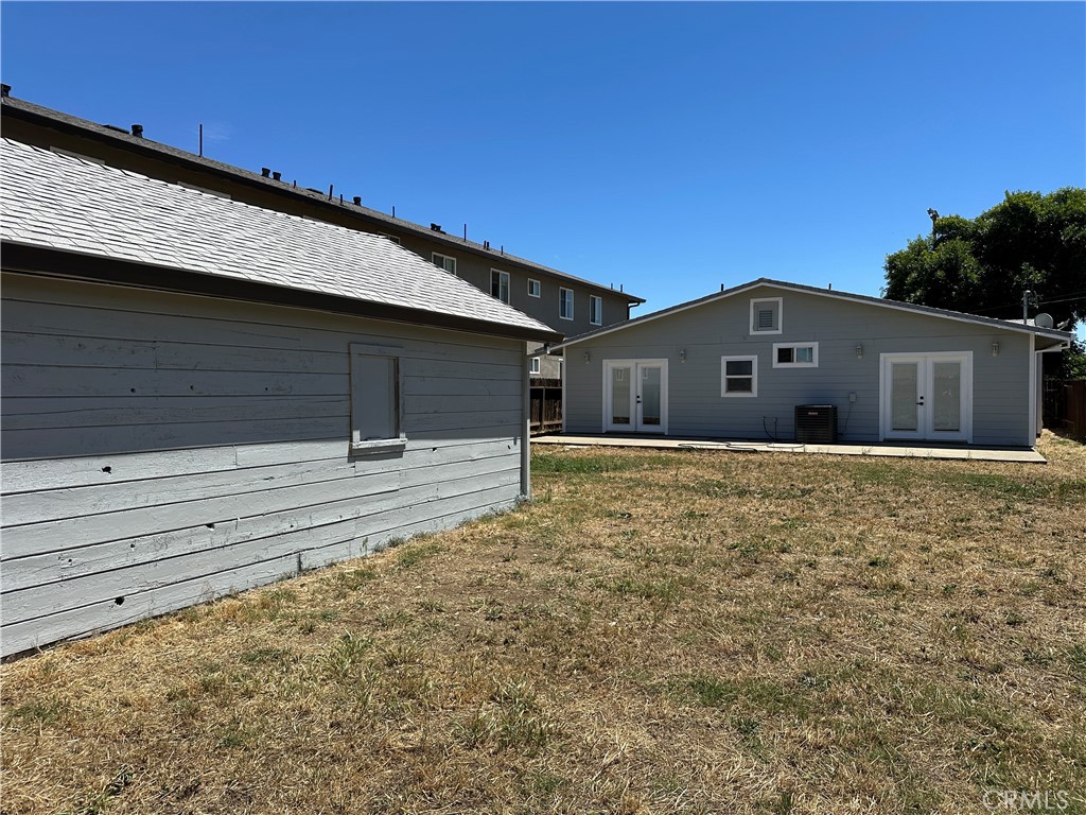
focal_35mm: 24
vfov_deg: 56.8
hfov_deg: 71.6
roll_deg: -0.4
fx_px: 753
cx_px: 543
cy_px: 408
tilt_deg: -1.6
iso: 80
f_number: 1.78
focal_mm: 6.86
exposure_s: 1/5525
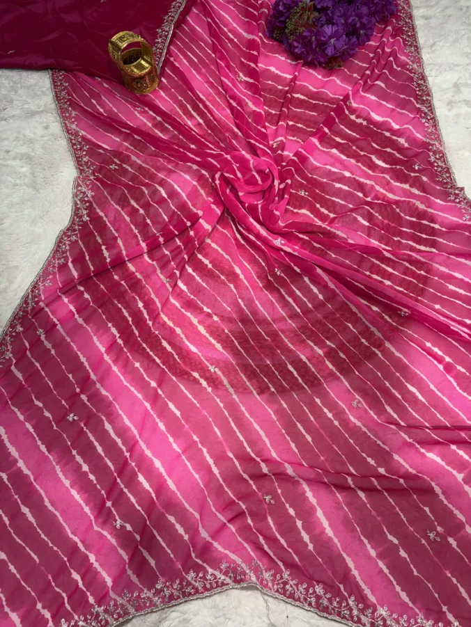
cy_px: 314
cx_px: 236
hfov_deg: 53.1
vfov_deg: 67.3
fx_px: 472
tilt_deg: -67.9
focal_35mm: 26
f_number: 1.6
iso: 32
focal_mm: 5.96
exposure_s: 1/135
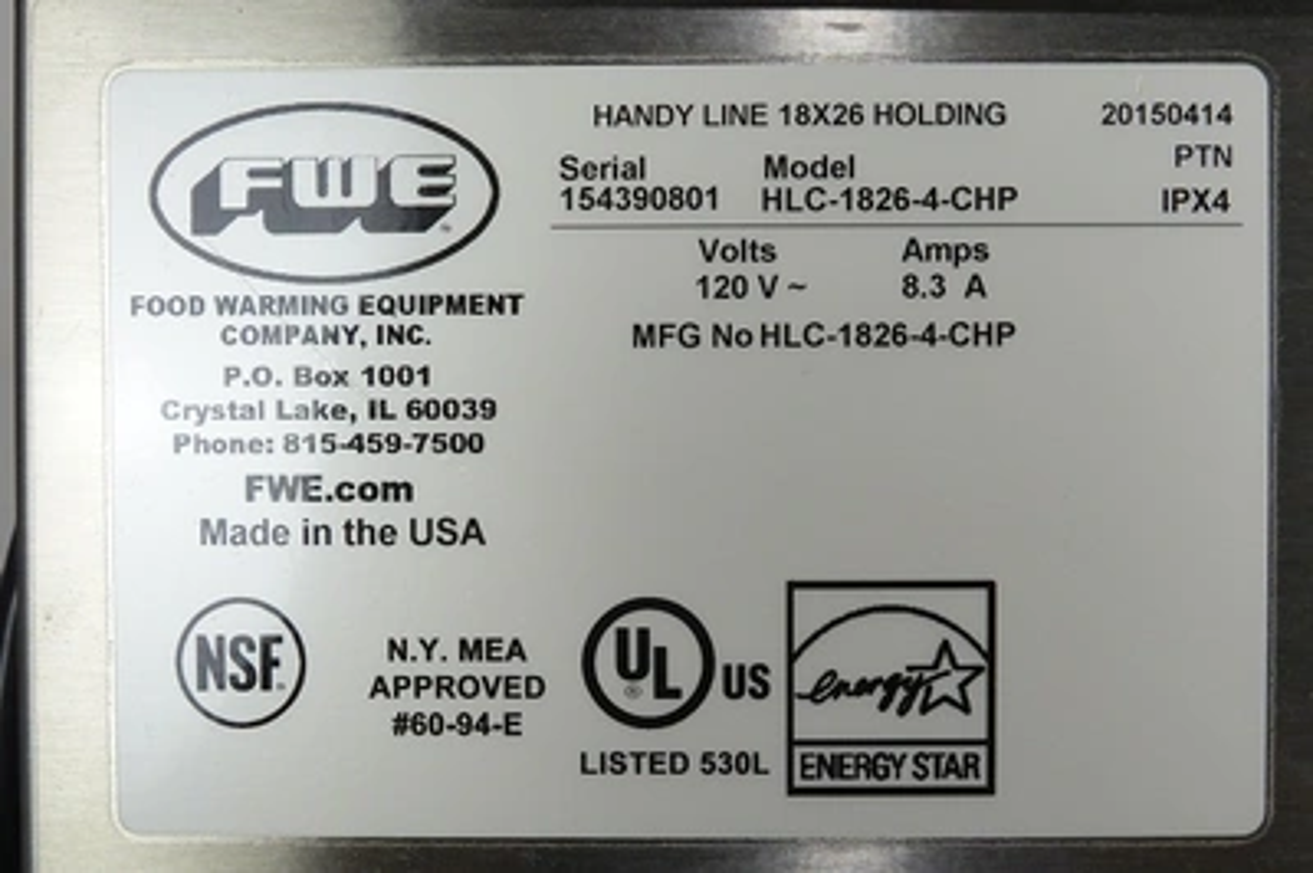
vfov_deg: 28.6
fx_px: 1713
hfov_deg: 41.9
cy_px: 436
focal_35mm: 47
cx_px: 656
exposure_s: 1/50
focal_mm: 17.53
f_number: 10
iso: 1250
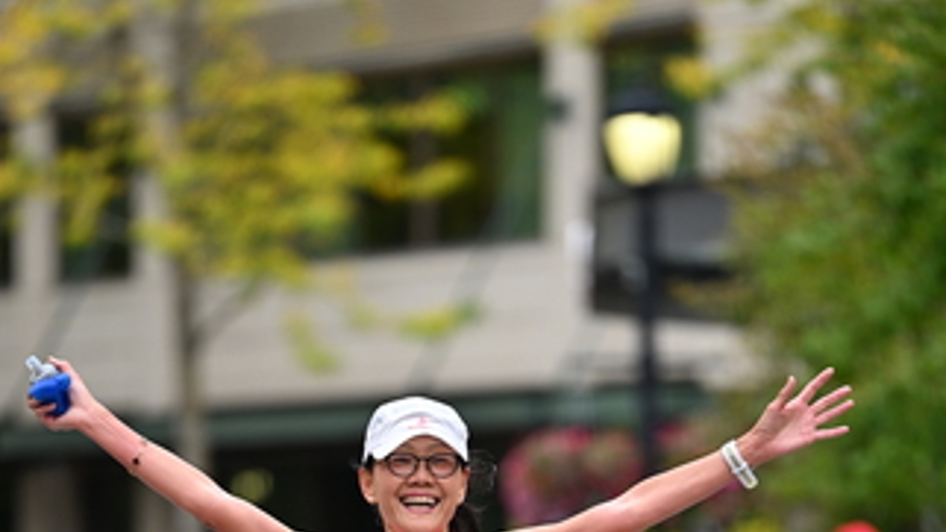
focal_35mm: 358
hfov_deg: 6.0
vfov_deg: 3.4
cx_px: 457
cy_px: 714
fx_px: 8979
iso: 640
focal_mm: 200
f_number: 2.8
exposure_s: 1/2000
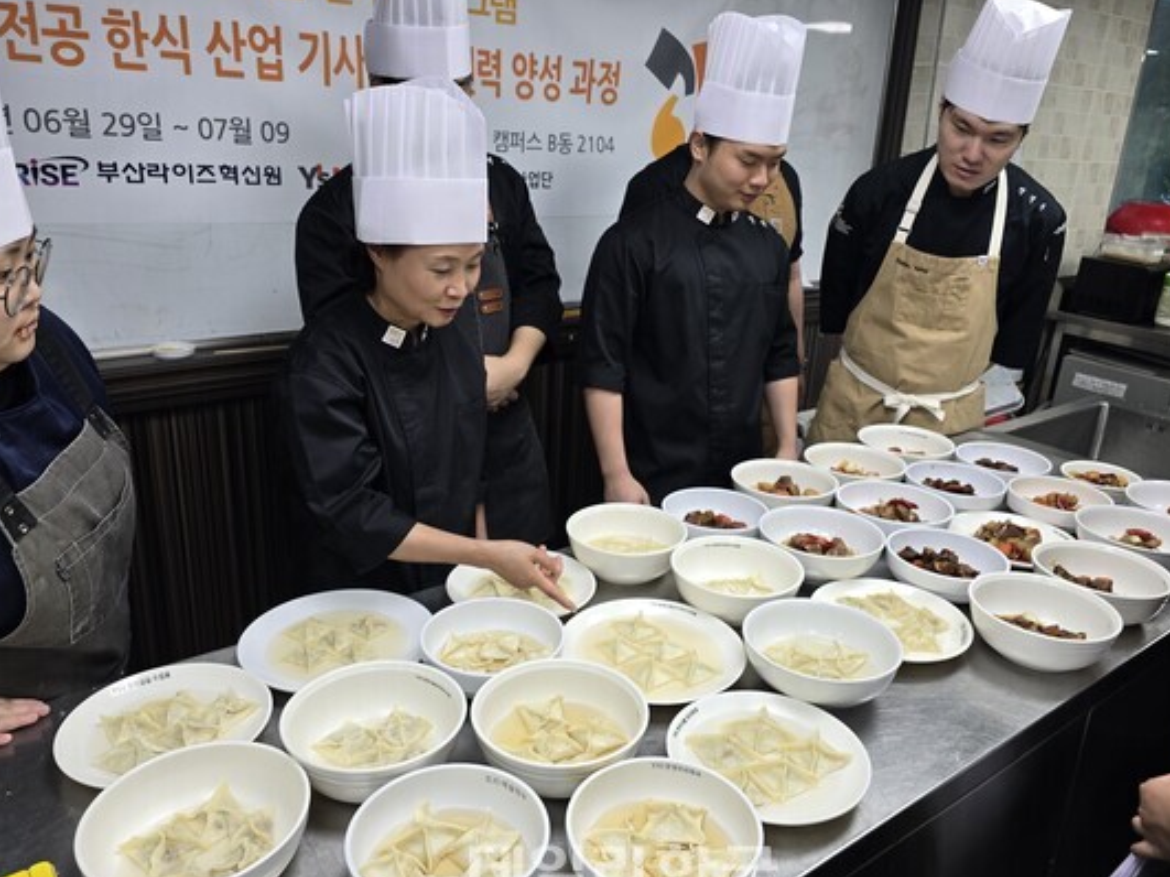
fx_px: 879
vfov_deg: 53.0
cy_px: 436
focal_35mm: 26
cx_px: 591
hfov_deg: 67.3
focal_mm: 6.3
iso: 64
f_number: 1.7
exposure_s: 1/120
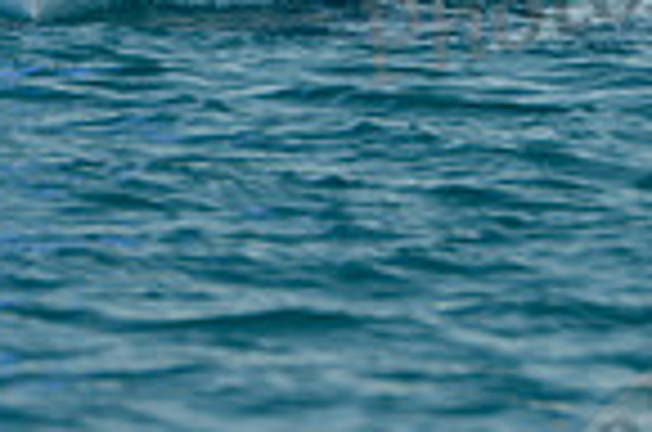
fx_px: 14493
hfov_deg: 2.6
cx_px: 130
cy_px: -200
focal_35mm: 802
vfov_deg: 1.7
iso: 200
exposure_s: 1/640
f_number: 7.1
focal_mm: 200
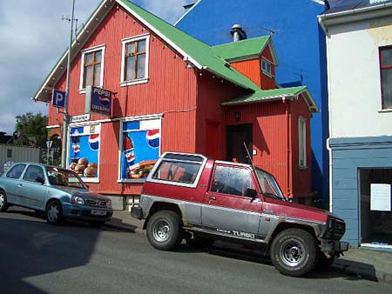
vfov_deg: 40.7
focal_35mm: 35
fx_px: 397
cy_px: 147
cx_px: 196
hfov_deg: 52.6
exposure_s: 1/1000
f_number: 4.3
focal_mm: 5.8
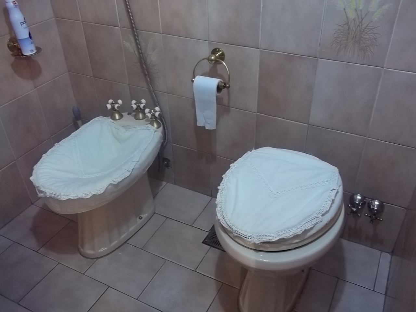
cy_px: 156
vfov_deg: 44.2
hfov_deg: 56.8
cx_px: 208
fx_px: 385
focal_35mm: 32
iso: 169
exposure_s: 1/8
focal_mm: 5.7
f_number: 2.9
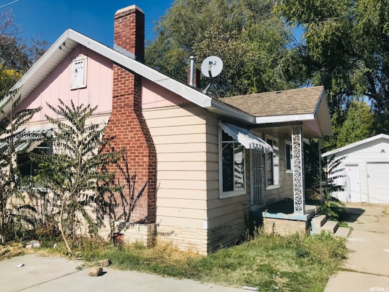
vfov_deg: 49.7
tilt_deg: +5.4
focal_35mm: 28
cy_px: 146
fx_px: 315
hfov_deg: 63.4
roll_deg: +1.0
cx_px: 194
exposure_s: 1/5051
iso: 25
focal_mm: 3.99
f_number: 1.8
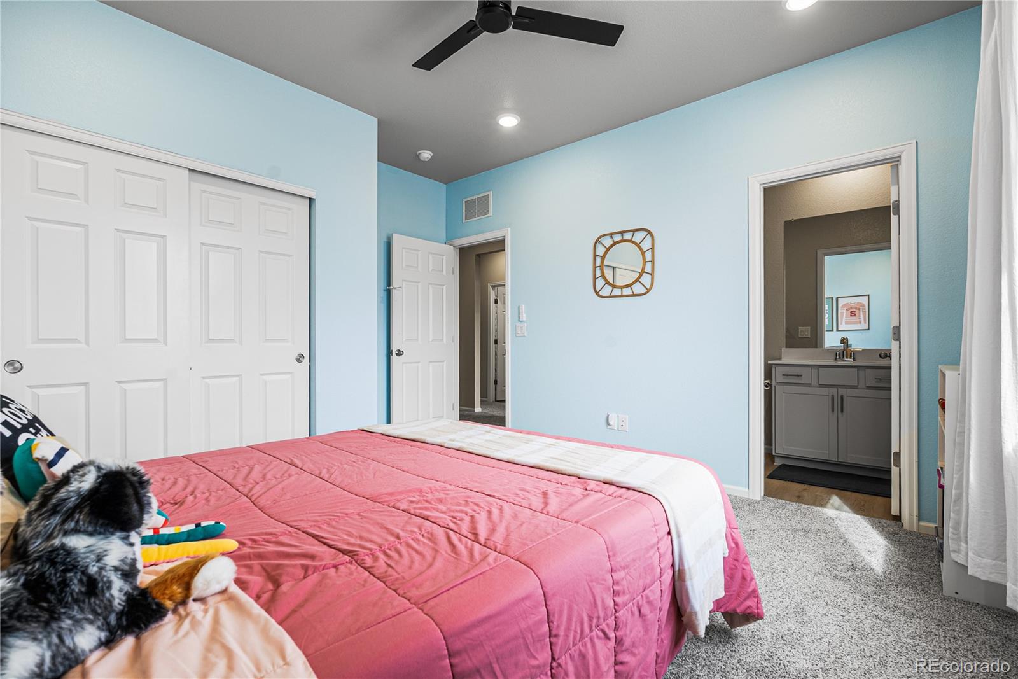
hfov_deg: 96.7
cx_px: 509
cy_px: 340
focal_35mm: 16
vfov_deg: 73.8
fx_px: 452
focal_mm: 16
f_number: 8
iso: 200
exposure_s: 1/125
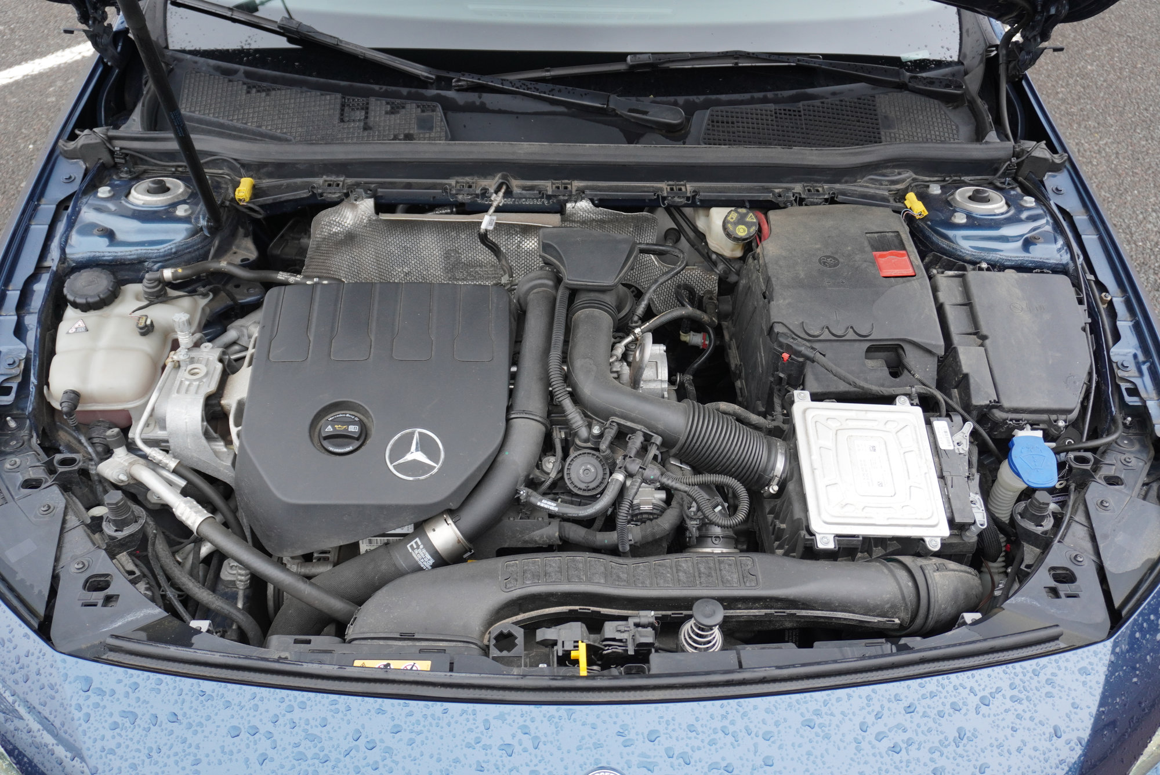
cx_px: 580
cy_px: 388
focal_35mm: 32
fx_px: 1016
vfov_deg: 41.8
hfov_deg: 59.5
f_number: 4
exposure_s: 1/40
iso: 500
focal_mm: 21
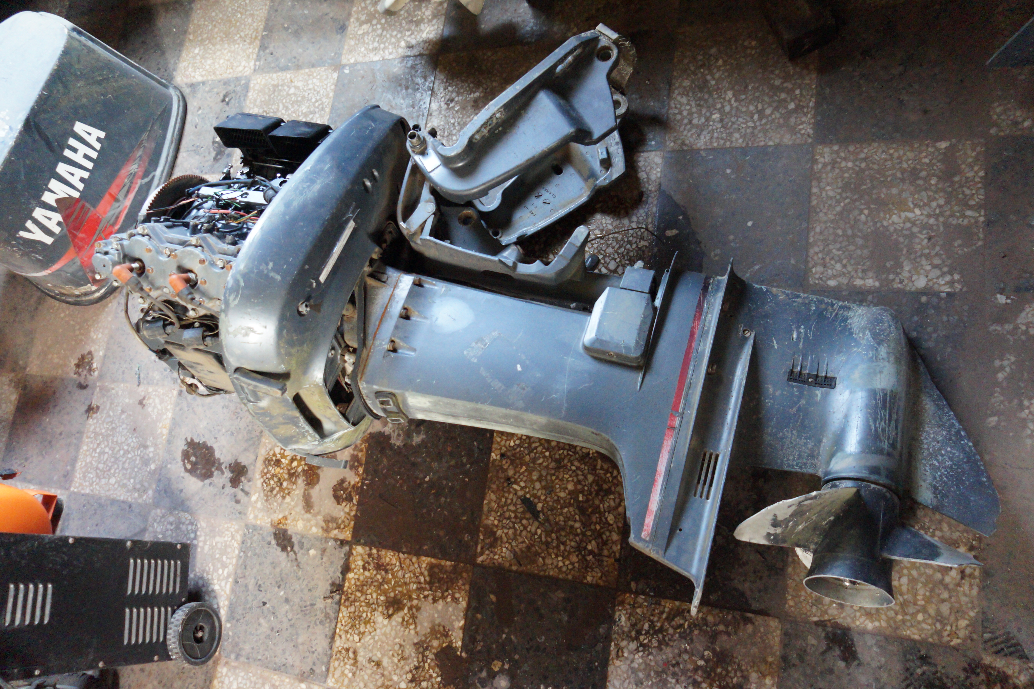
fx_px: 775
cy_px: 344
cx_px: 517
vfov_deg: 47.9
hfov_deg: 67.4
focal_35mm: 27
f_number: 4
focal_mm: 18
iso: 3200
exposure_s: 1/60
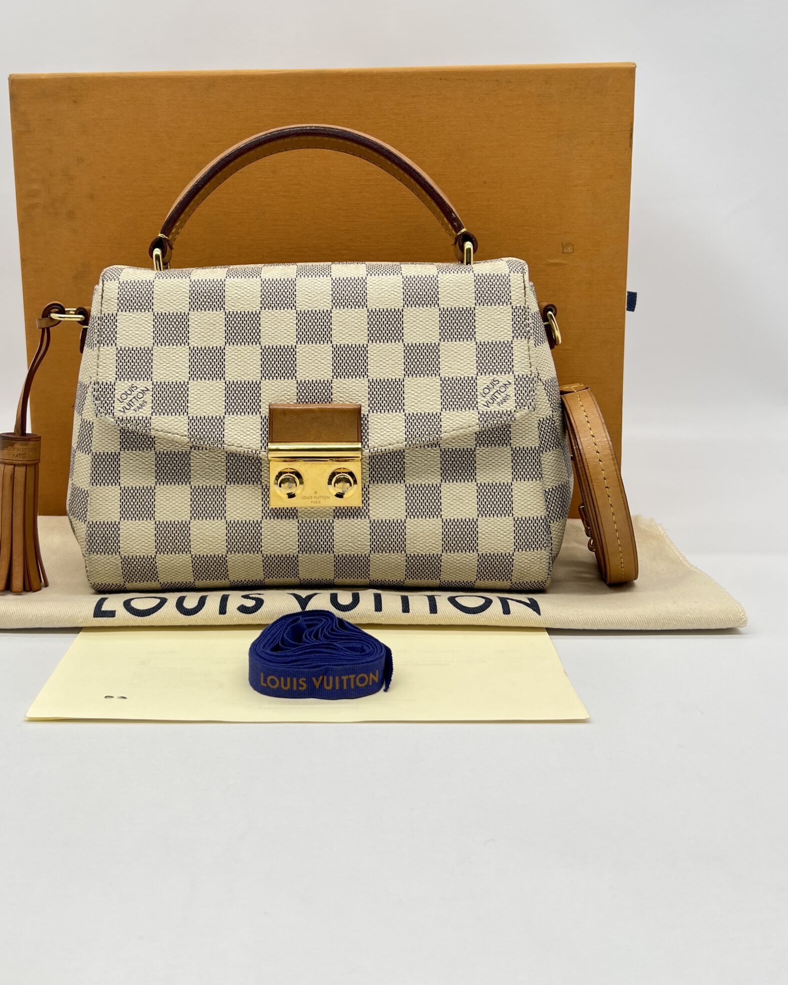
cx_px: 324
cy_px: 362
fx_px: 962
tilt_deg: -8.4
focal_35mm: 33
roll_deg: +0.2
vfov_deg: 53.6
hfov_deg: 44.4
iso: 32
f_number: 1.5
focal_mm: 5.7
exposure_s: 1/129
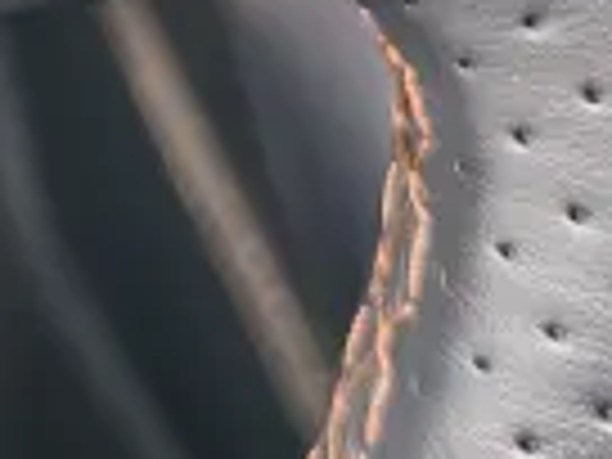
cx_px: -99
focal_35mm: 113
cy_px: -495
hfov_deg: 16.8
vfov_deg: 11.6
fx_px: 1998
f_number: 1.8
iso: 527
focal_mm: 5.56
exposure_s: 1/50
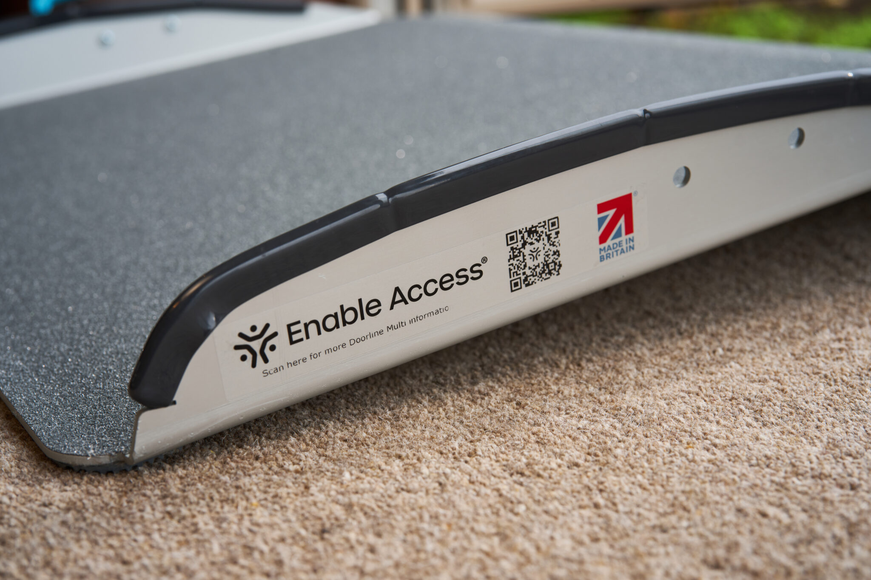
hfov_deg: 39.6
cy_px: 290
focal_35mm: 50
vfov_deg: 27.0
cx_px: 436
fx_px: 1210
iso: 125
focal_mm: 50
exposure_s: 1/50
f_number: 6.3
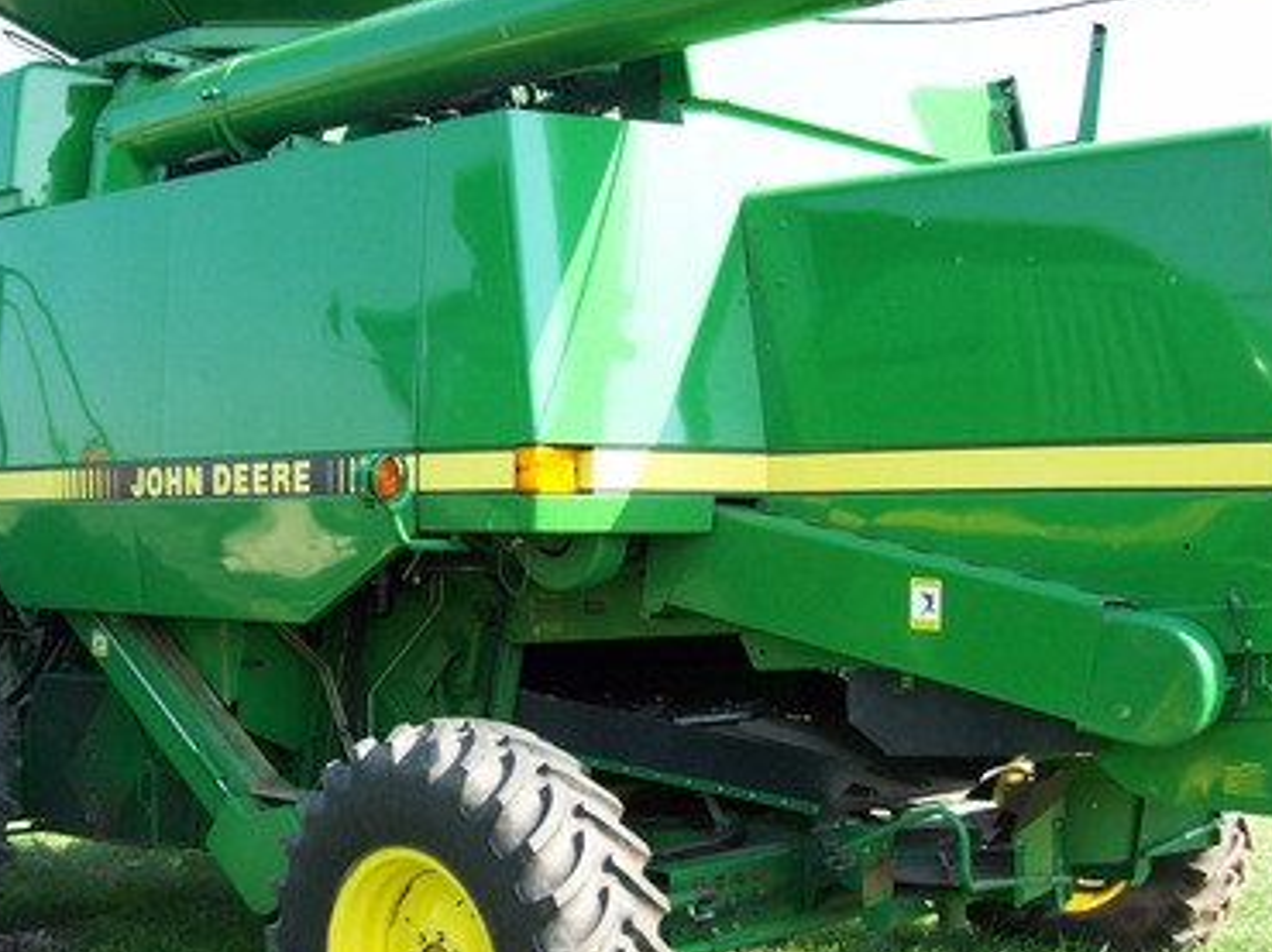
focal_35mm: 53
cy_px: 491
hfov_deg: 36.0
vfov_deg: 27.5
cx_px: 495
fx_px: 1946
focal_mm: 6
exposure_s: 1/232
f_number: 2.7
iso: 80
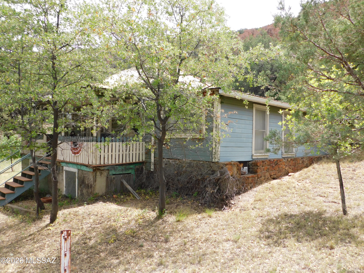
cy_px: 136
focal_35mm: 28
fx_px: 294
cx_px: 182
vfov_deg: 49.7
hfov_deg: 63.4
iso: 125
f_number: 3.2
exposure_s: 1/640
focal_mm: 4.9
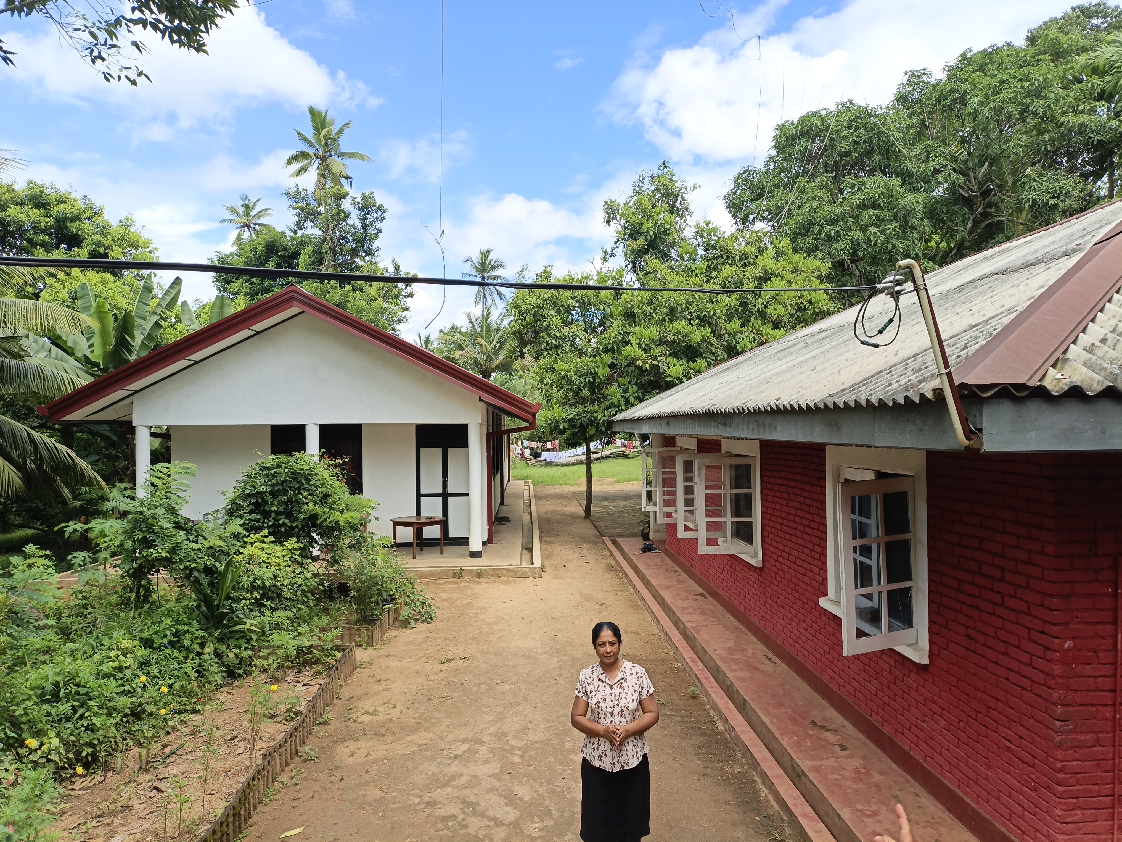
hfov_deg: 73.9
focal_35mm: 23
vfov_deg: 58.9
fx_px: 745
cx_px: 561
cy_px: 421
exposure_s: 1/858
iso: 72
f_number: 1.7
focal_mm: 4.71
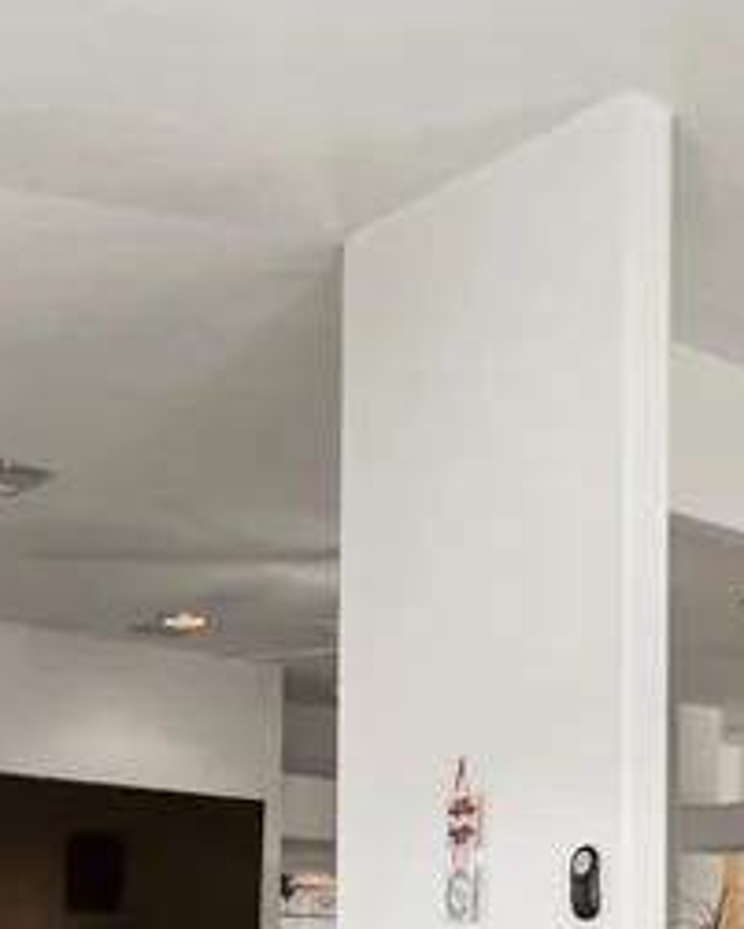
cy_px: 1012
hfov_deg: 23.0
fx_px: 1788
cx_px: 640
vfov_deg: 26.9
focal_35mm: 65
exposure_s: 1/25
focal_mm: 17
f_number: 8
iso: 400
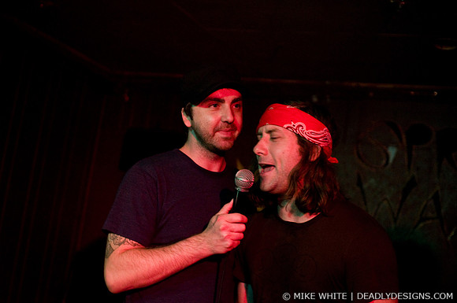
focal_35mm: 45
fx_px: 570
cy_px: 152
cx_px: 228
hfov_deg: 43.7
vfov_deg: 29.8
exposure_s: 1/100
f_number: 2.2
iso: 1000
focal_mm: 30
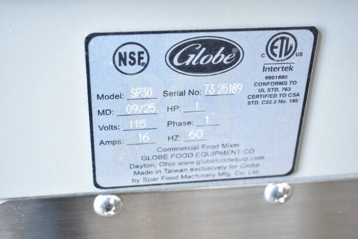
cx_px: 179
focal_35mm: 57
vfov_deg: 23.8
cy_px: 120
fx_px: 567
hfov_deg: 35.0
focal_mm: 38
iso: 2200
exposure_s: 1/60
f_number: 4.8
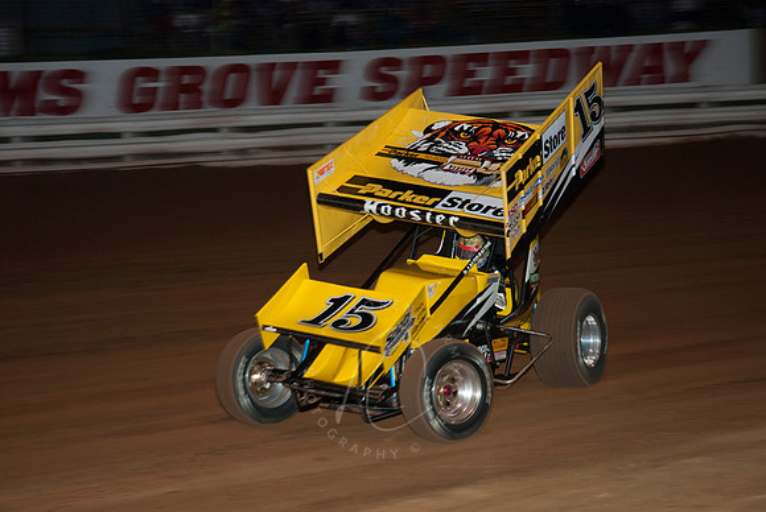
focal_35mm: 82
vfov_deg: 16.6
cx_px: 383
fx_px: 1757
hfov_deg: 24.6
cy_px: 256
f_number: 4.5
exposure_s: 1/160
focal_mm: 55
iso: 250
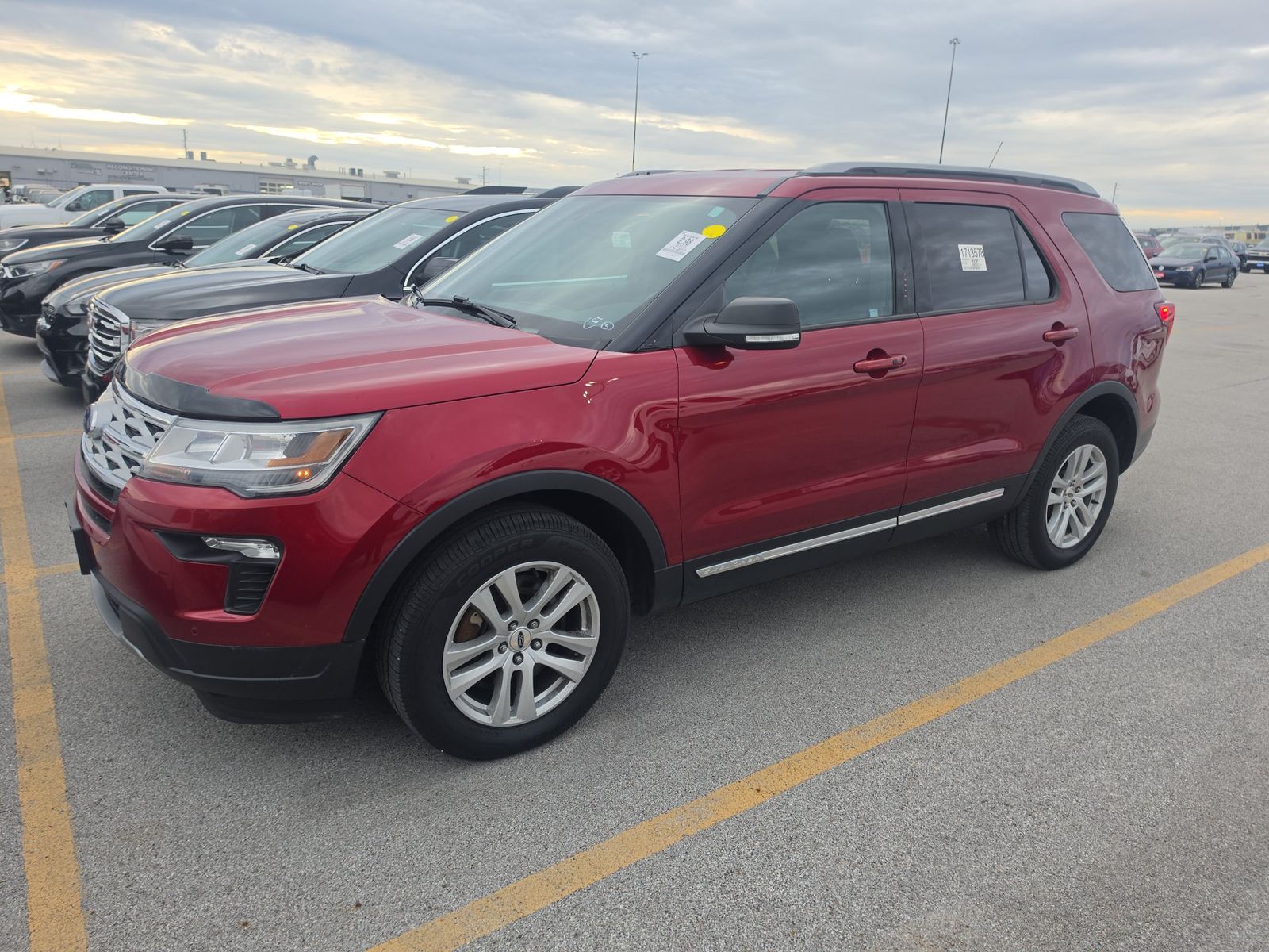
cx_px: 634
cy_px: 476
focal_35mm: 23
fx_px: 843
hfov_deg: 73.9
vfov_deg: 58.9
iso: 10
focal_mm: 6.5
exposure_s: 1/119
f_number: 1.4
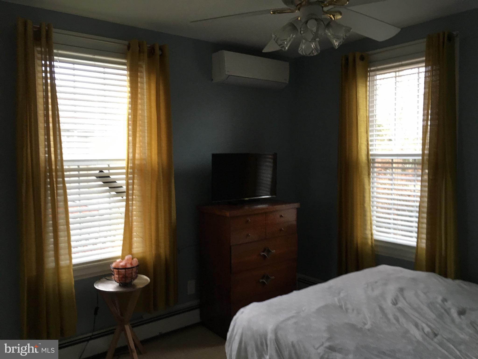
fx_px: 400
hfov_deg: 61.7
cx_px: 239
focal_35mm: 29
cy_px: 180
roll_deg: -0.4
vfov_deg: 48.2
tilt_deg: +2.6
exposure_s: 1/30
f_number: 2.2
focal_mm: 4.15
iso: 80
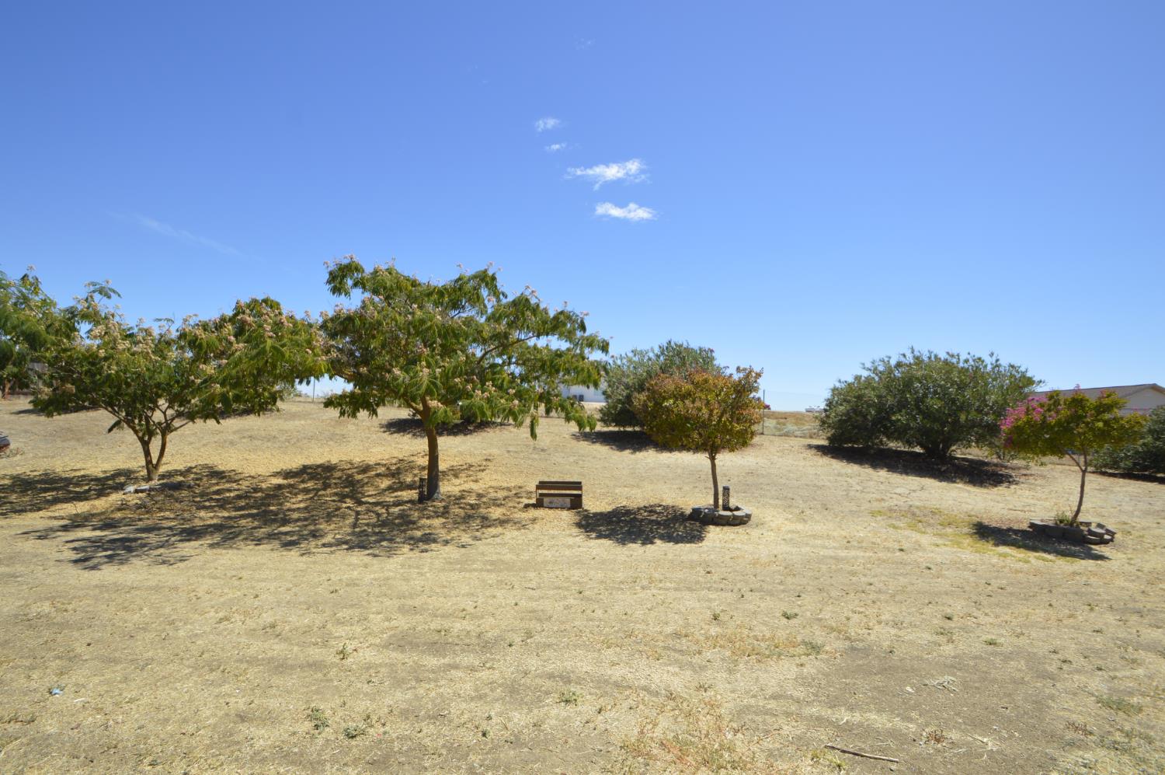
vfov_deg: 77.2
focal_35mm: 15
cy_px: 388
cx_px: 582
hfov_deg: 100.4
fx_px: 485
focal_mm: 10
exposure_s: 1/200
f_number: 7.1
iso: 100
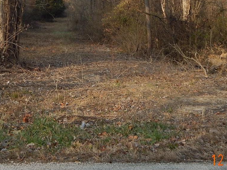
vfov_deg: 18.2
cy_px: 18
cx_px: 74
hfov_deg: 24.3
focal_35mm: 80
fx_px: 525
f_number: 3.4
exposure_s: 1/500
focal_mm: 6.8
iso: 125
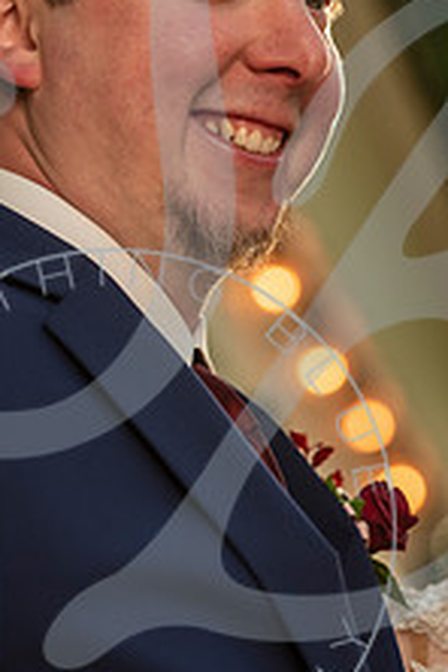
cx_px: 251
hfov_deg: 5.7
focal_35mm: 243
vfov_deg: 8.5
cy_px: 300
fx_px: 4536
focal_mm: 120
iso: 200
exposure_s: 1/250
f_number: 2.8
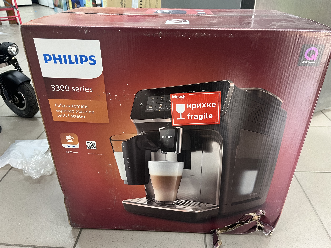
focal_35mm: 26
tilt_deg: -29.5
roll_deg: -0.2
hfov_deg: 67.3
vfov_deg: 53.1
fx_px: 249
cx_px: 166
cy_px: 124
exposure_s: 1/60
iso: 200
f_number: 1.6
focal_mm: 5.1
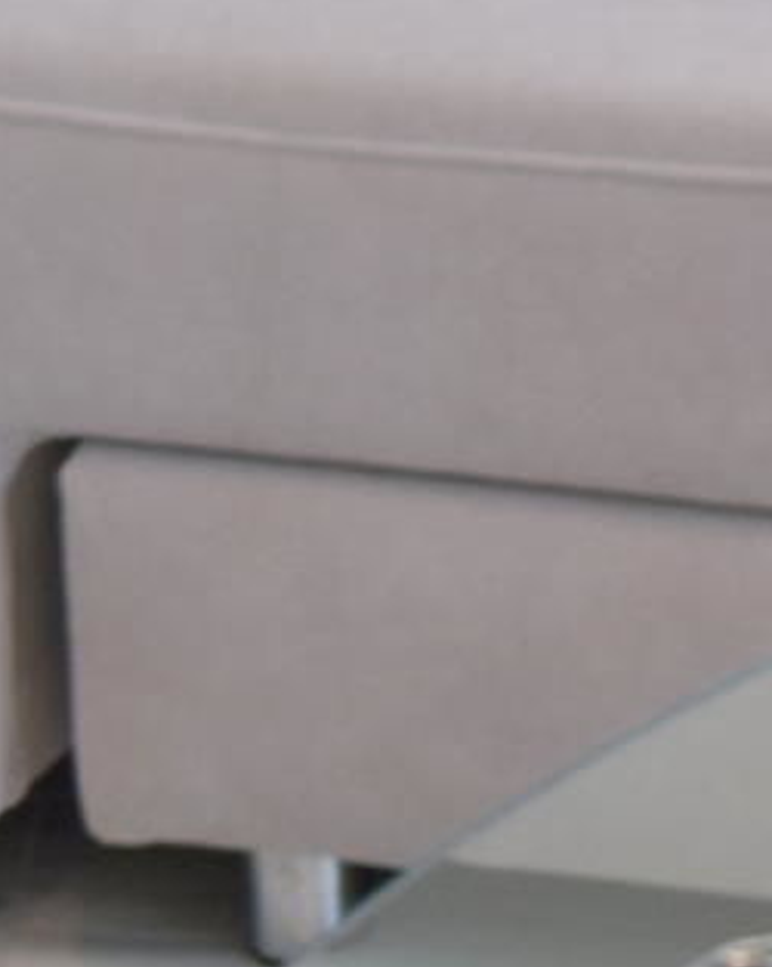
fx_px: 6175
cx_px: 973
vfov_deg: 8.4
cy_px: -1109
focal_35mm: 216
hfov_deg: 7.1
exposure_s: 1/160
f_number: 6.3
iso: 400
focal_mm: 20
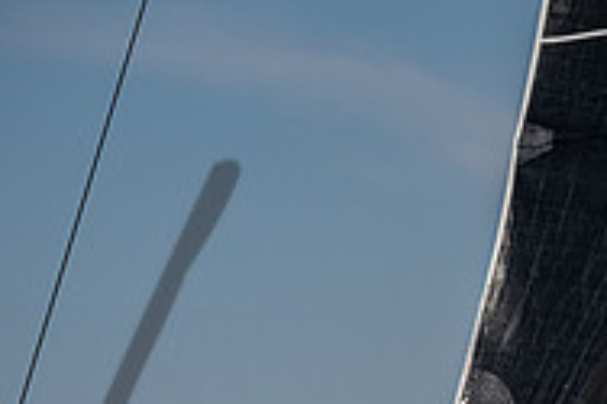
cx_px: 715
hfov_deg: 4.1
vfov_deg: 2.7
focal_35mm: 508
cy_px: 622
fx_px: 8558
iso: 400
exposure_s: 1/6400
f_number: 4.8
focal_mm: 160
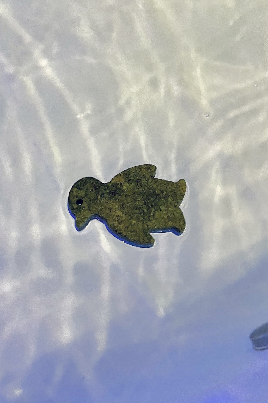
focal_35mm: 32
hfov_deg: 41.1
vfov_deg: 58.6
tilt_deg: -75.5
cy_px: 184
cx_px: 130
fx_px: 357
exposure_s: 1/25
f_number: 1.6
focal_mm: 5.1
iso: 640
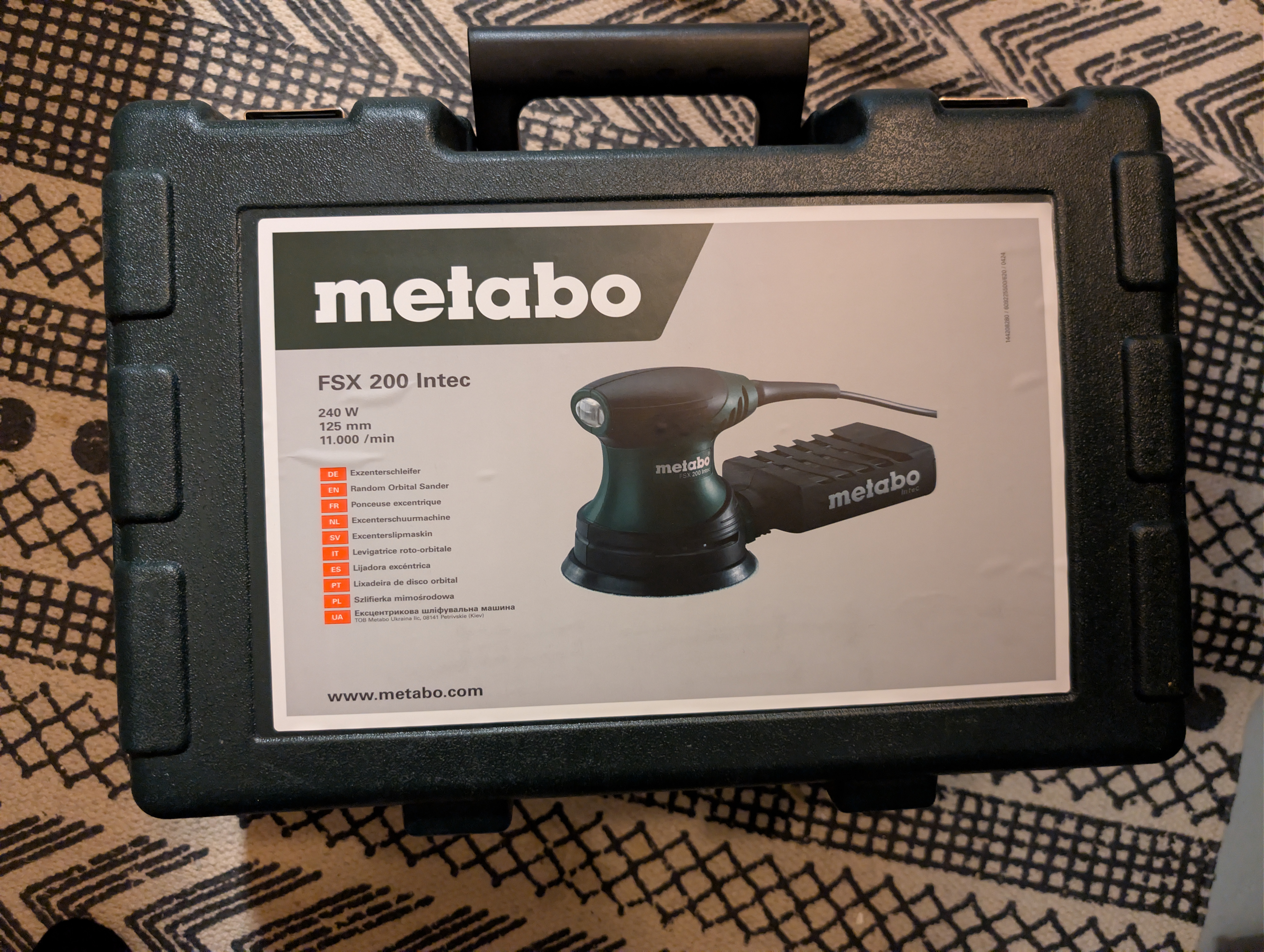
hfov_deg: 71.5
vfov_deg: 56.9
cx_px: 632
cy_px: 476
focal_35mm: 24
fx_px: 878
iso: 1075
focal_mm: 6.9
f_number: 1.68
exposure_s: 1/50
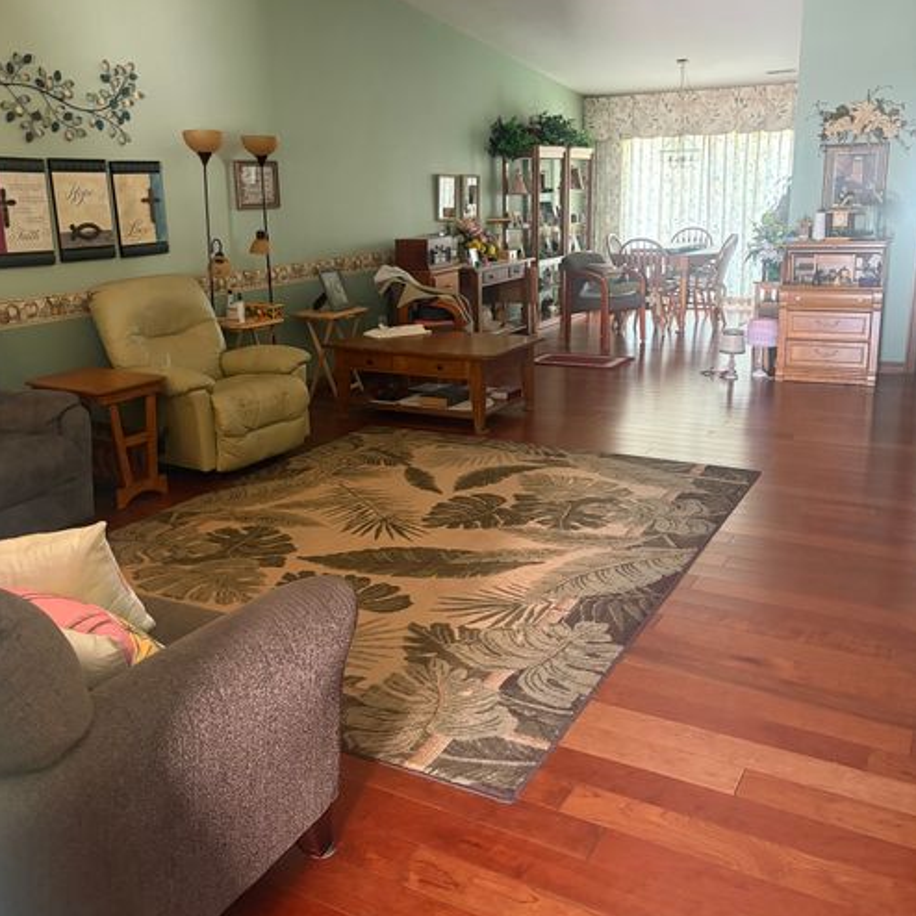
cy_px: 422
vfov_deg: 52.5
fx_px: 928
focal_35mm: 31
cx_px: 456
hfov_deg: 52.5
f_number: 1.6
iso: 500
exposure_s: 1/40
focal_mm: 5.96
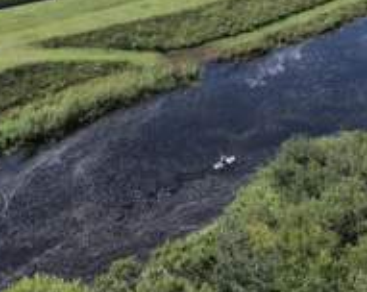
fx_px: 564
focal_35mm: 52
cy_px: 48
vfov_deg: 28.3
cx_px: 156
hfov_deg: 36.0
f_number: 2.8
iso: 100
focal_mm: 8.38
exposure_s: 1/2500
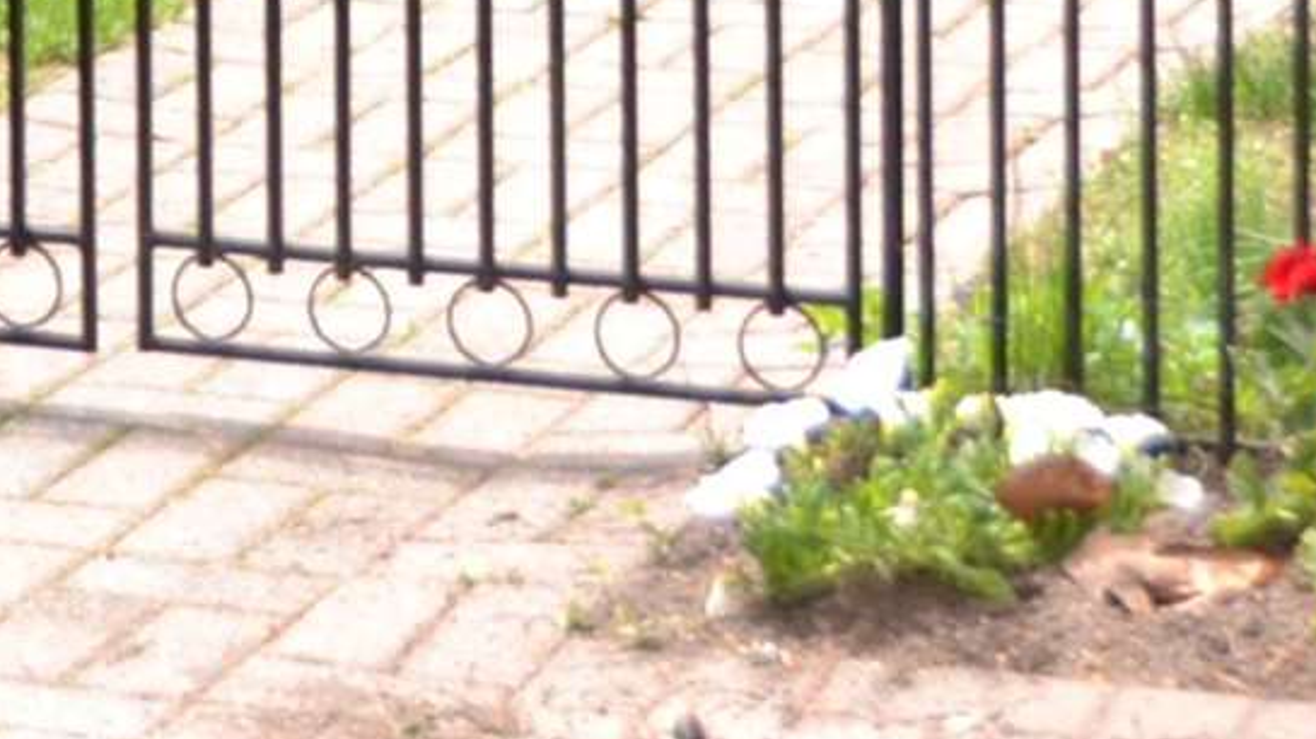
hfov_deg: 11.0
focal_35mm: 195
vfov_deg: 5.7
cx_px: 299
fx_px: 6802
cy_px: -1695
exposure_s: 1/200
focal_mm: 22
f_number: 4
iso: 100
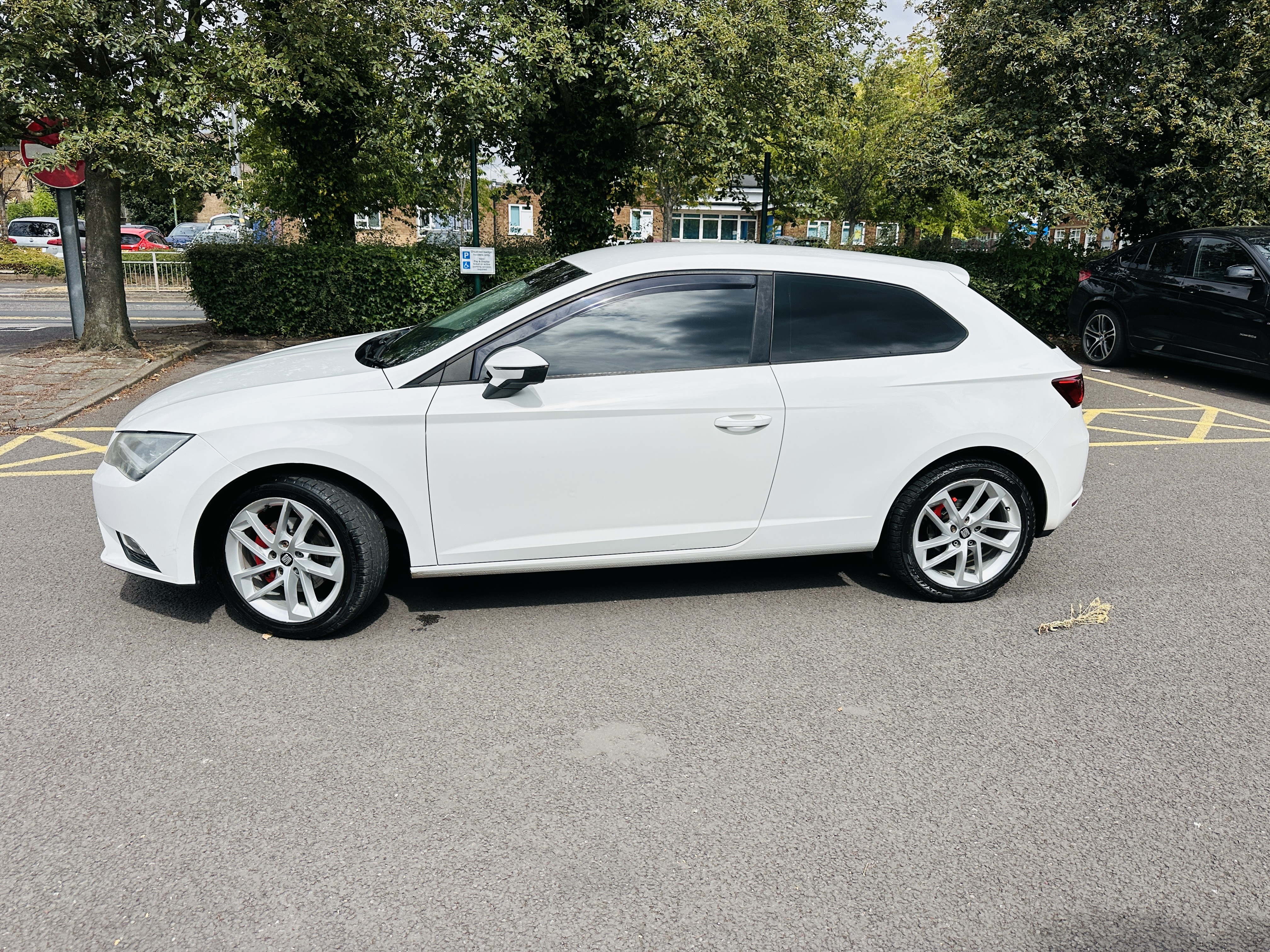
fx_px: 881
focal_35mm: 24
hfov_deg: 71.6
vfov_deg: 56.8
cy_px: 476
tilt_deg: -11.1
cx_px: 635
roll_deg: -1.6
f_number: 1.78
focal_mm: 6.86
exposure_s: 1/7042
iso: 80
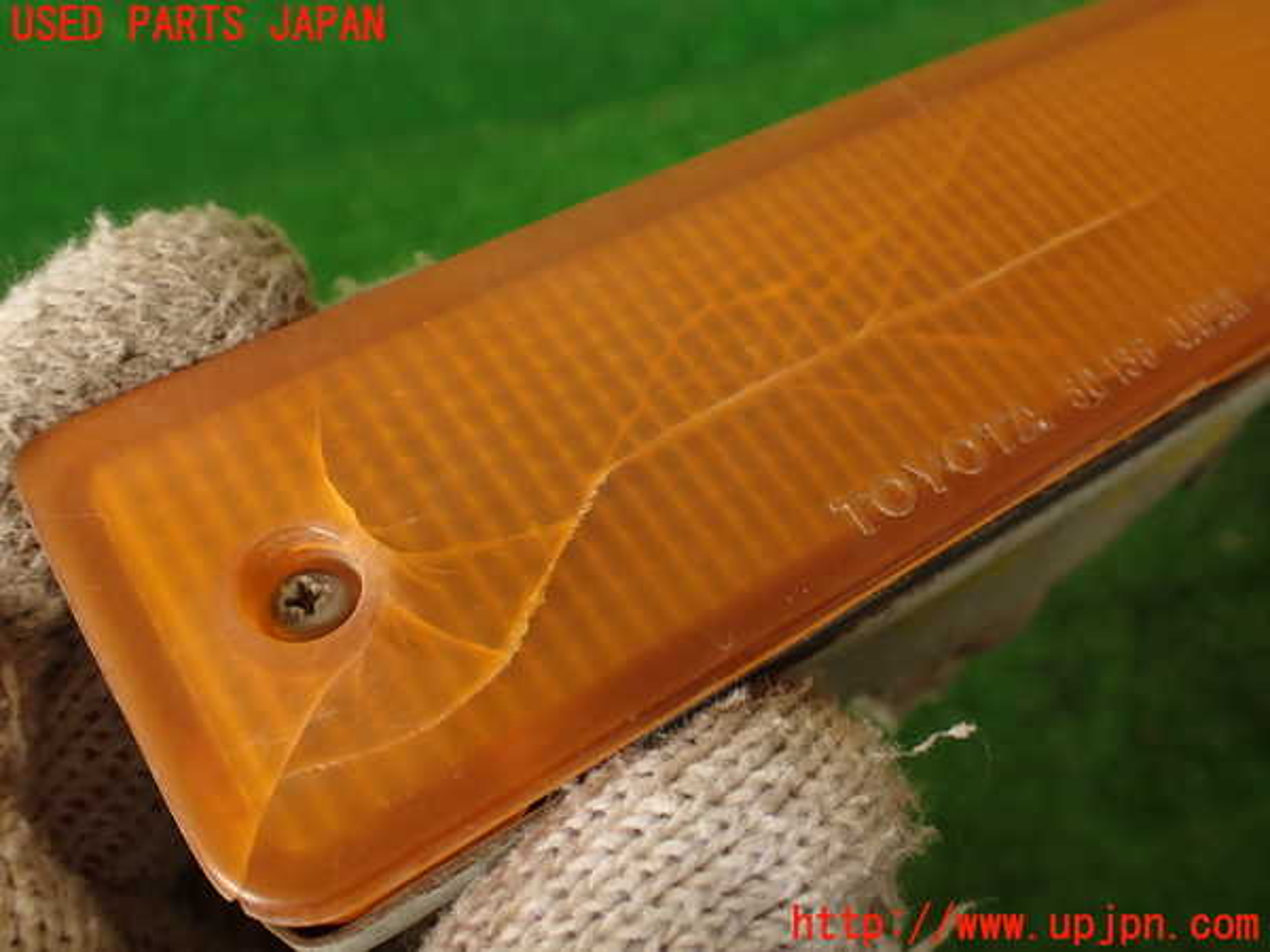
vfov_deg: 44.2
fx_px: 1174
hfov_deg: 56.8
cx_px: 635
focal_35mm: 32
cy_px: 476
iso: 100
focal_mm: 5.79
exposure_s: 1/60
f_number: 2.4
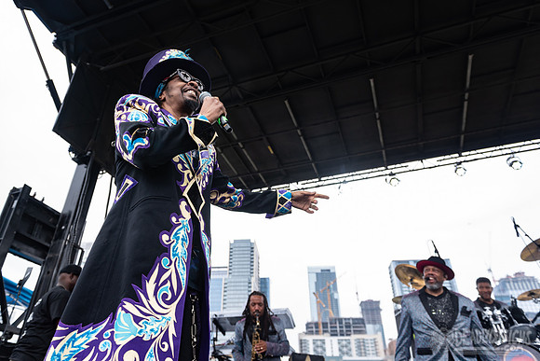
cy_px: 168
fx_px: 385
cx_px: 251
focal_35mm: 26
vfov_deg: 50.1
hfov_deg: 69.9
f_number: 4
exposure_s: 1/200
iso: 400
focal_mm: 24
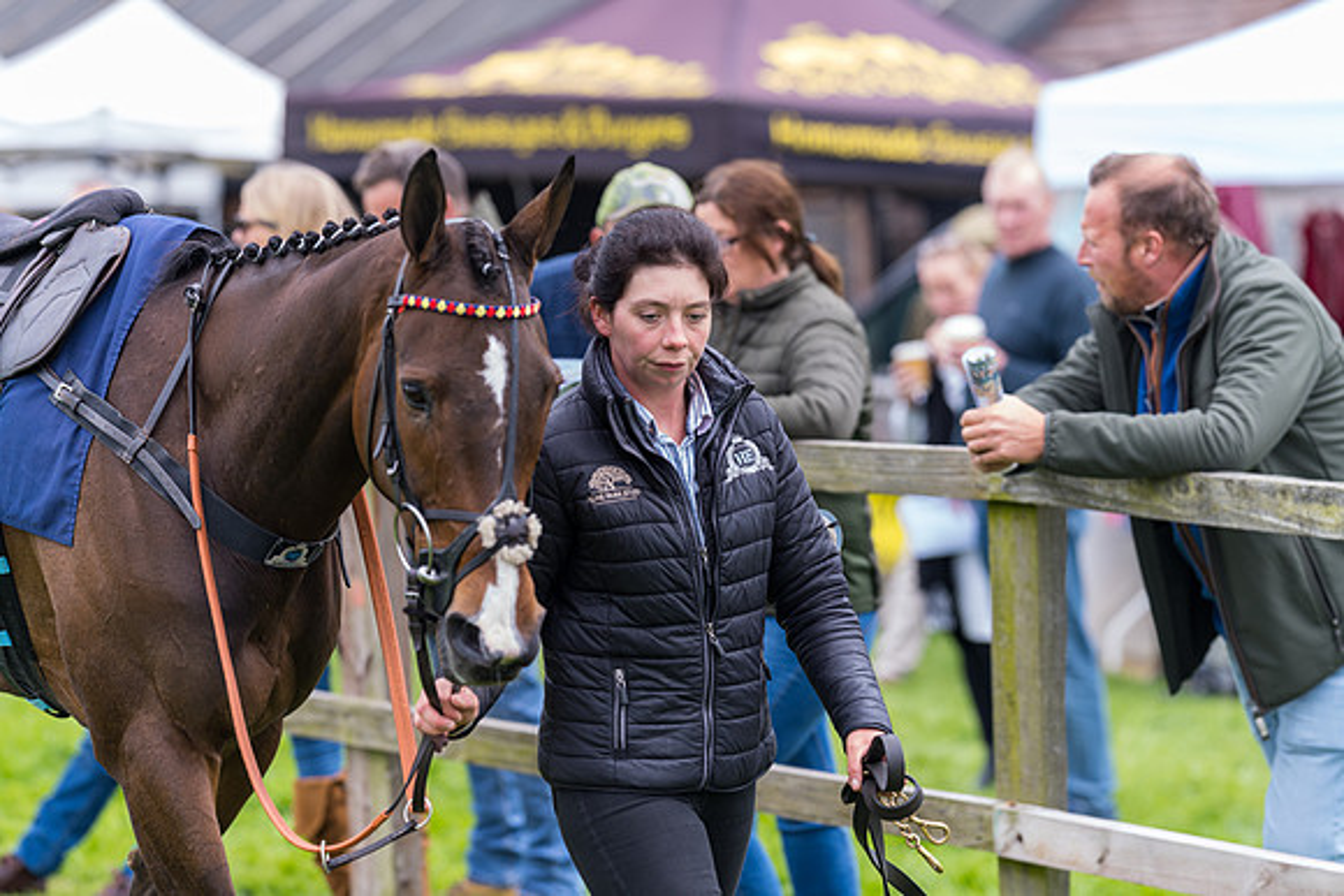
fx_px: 5041
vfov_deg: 10.2
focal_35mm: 135
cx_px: 672
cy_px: 448
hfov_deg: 15.2
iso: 250
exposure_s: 1/500
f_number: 2.8
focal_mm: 135
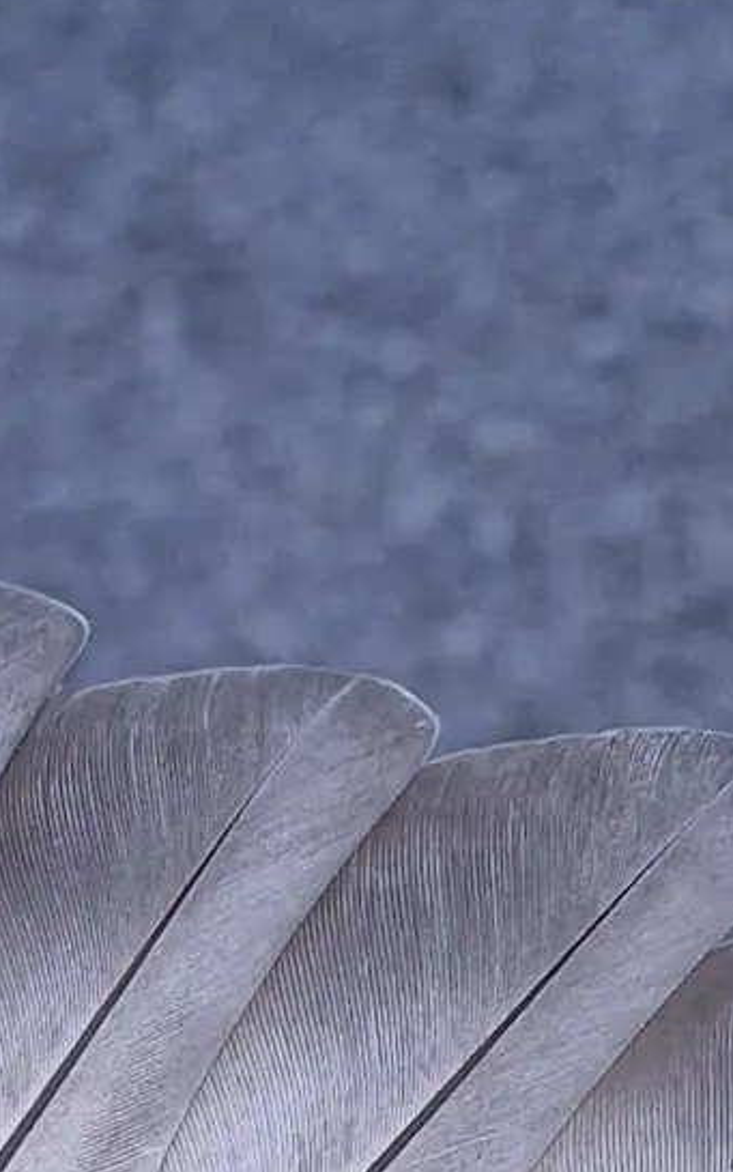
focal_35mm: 179
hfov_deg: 7.1
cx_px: -565
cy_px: 1314
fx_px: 5717
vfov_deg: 11.5
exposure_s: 1/50
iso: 40
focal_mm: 5.4
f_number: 1.8
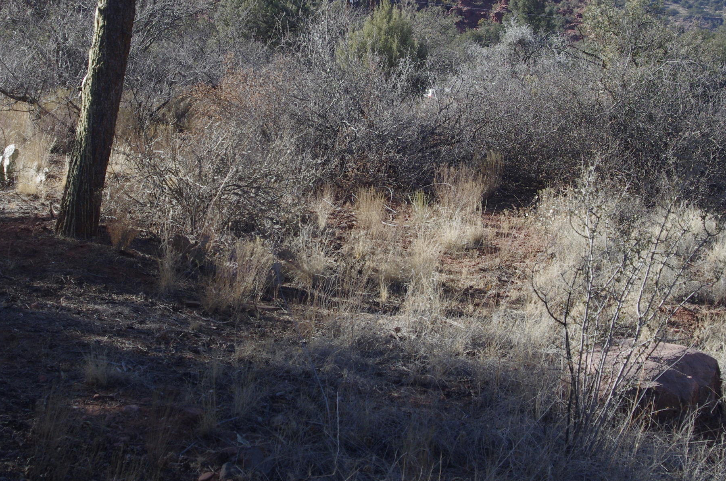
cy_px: 142
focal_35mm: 70
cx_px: 311
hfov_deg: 28.9
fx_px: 1409
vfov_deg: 19.3
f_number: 6.3
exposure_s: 1/400
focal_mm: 28
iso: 640
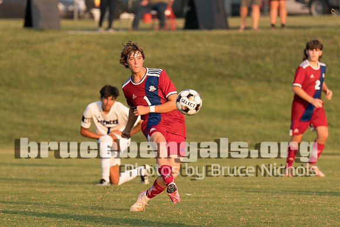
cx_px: 162
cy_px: 111
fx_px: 4801
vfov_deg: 2.7
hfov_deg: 4.1
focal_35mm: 508
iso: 250
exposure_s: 1/1250
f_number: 2.8
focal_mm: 200
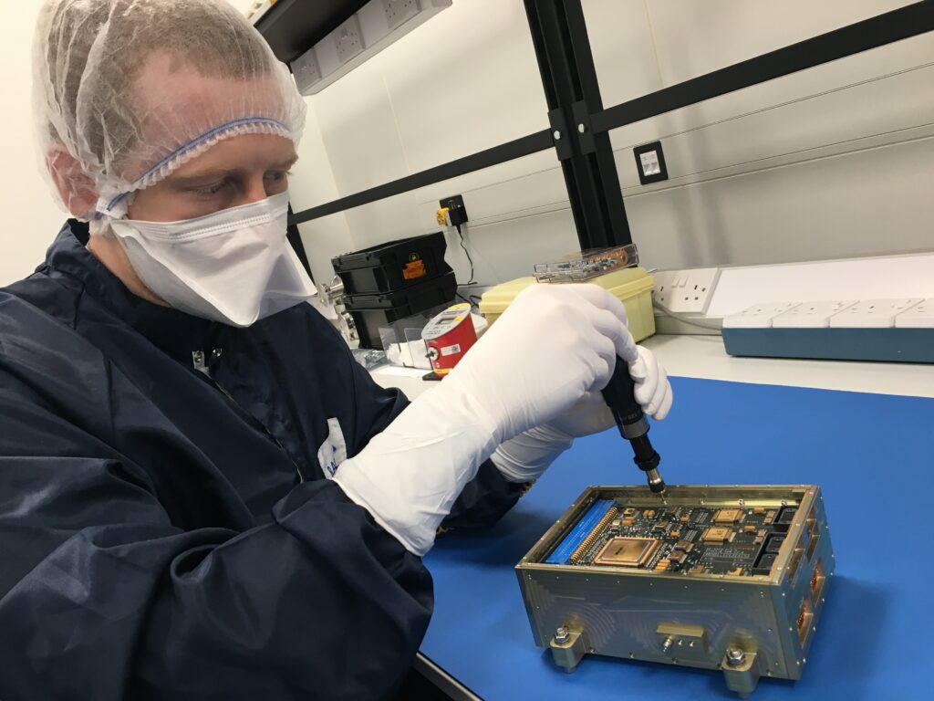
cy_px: 350
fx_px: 782
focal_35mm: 29
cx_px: 467
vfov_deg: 48.2
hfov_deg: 61.7
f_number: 2.2
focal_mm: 4.15
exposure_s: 1/33
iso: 40
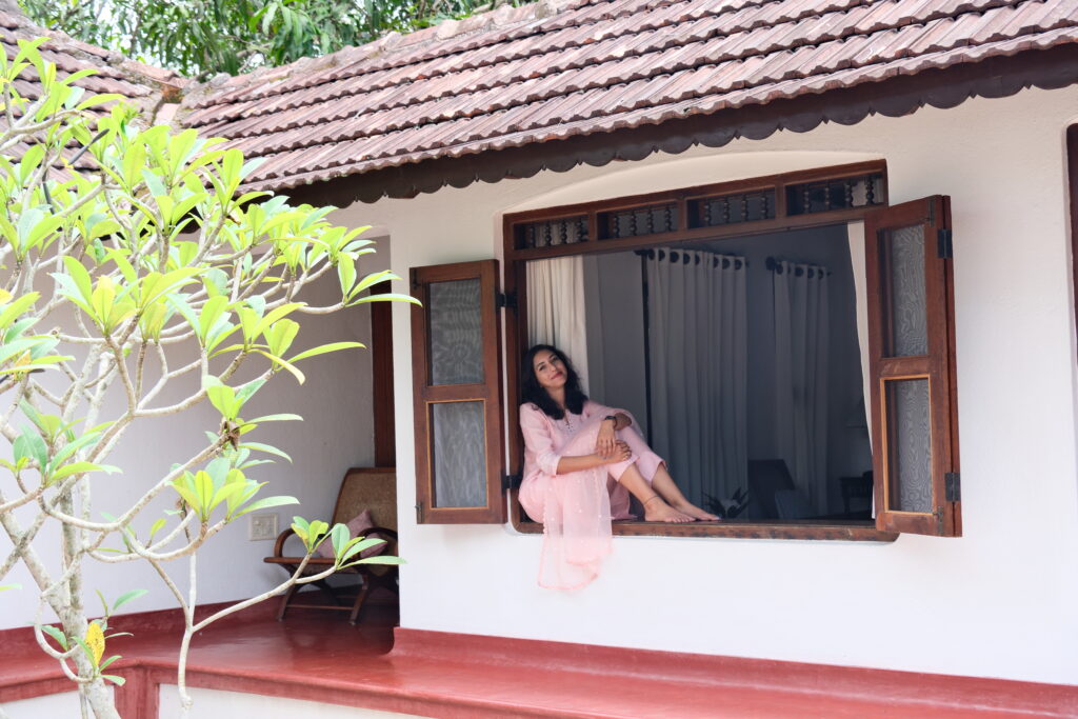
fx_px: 1467
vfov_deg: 27.5
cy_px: 360
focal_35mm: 49
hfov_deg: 40.3
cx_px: 539
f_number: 5
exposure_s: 1/120
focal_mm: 32.6
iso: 250
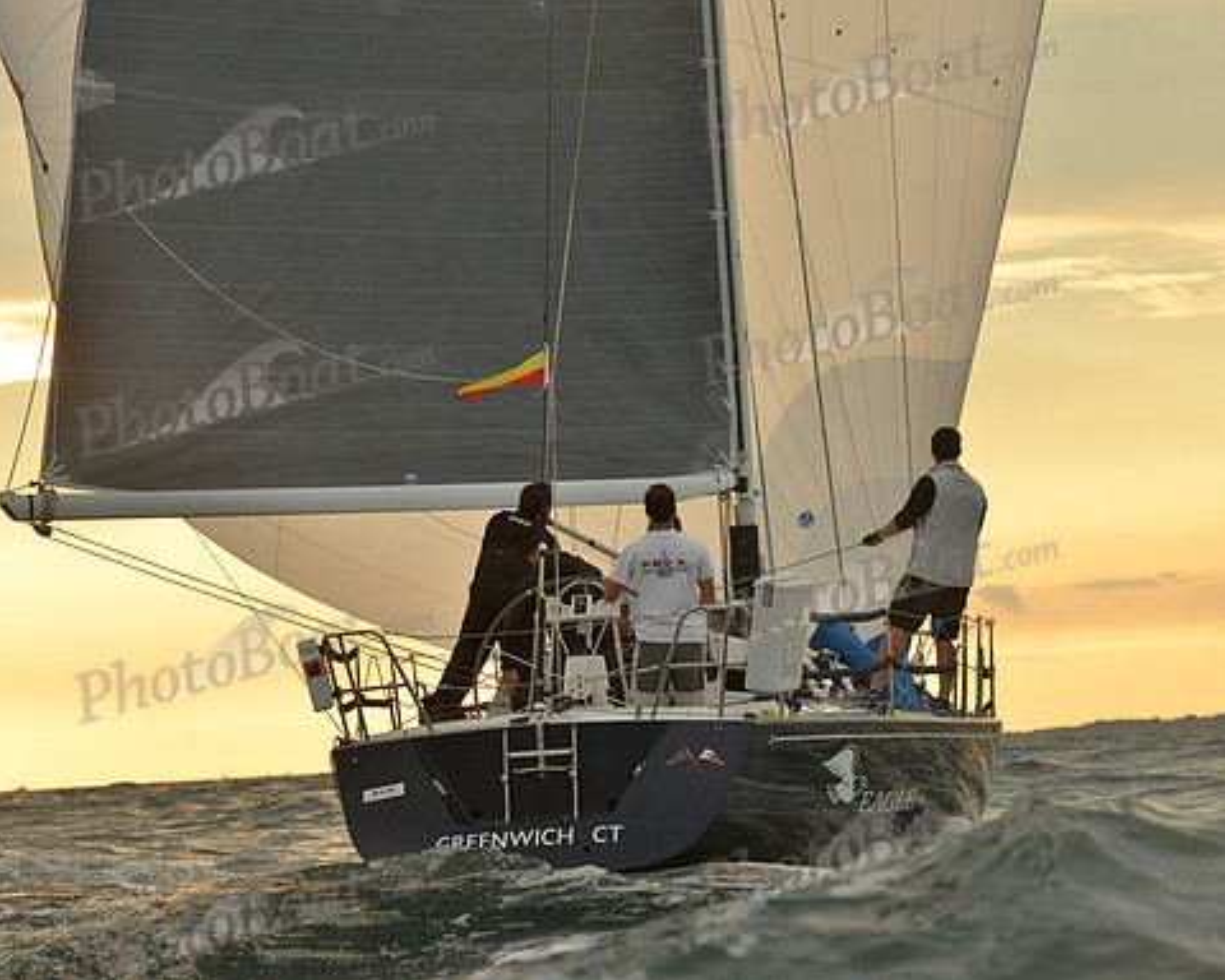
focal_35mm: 153
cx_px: 569
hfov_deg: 12.6
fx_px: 5547
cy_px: 489
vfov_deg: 10.1
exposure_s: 1/500
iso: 800
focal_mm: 135
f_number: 9
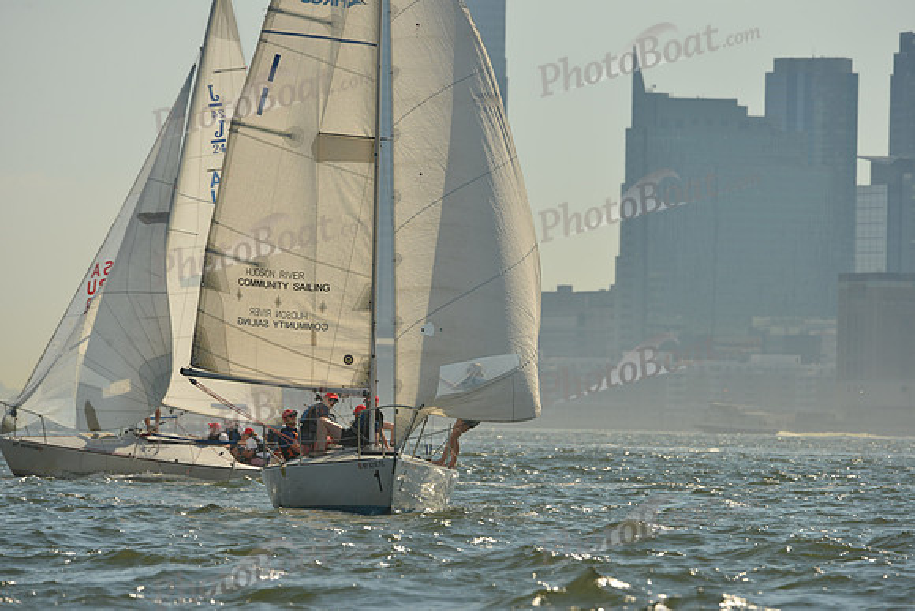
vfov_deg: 3.4
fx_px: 10169
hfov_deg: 5.2
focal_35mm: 400
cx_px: 458
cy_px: 306
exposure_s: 1/1250
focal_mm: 400
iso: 320
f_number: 8
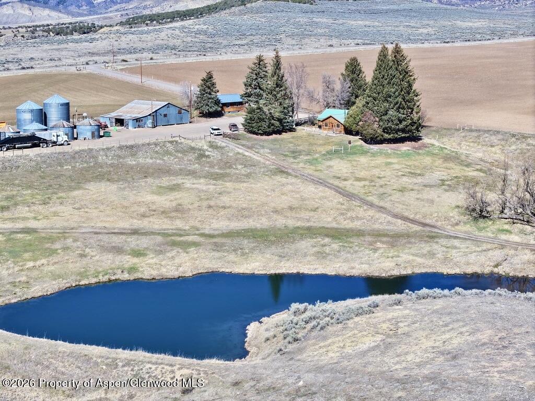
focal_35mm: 70
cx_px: 268
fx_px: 1082
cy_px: 200
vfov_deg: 21.0
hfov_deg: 27.8
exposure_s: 1/1250
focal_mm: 19.35
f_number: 2.8
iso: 100
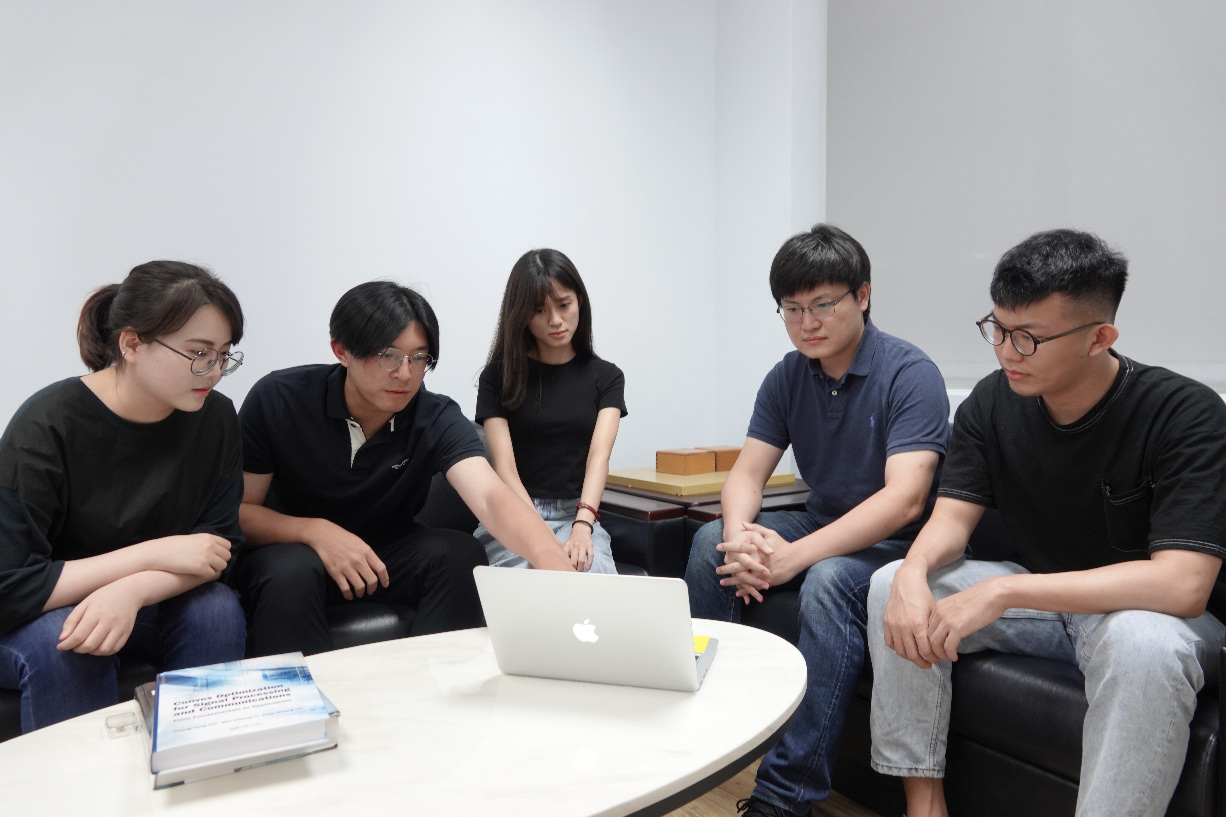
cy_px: 408
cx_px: 613
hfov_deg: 73.7
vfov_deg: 53.1
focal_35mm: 24
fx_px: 817
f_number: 2.5
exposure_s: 1/30
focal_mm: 8.87
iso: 160
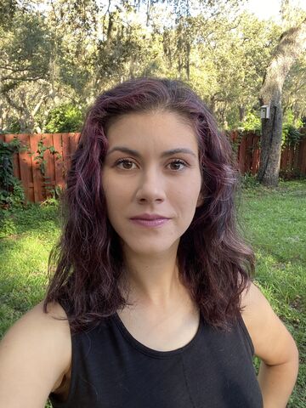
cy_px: 204
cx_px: 153
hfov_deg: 46.8
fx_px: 354
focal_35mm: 30
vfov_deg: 60.0
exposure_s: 1/94
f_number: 2.2
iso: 100
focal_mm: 2.71
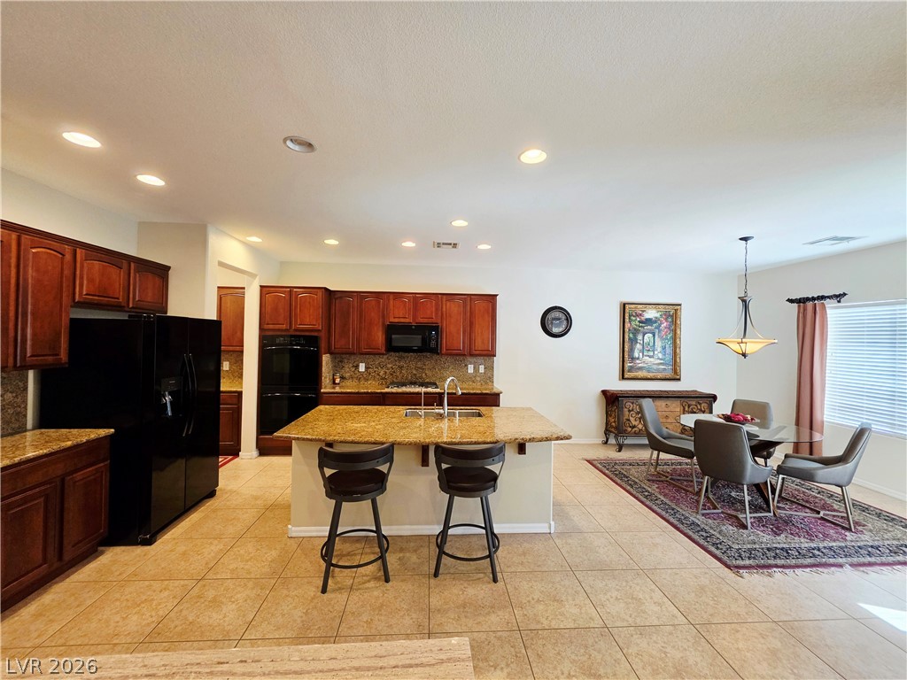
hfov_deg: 106.2
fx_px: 341
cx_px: 454
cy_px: 340
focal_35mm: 13
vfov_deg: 89.9
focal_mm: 2.2
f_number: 1.9
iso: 160
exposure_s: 1/120
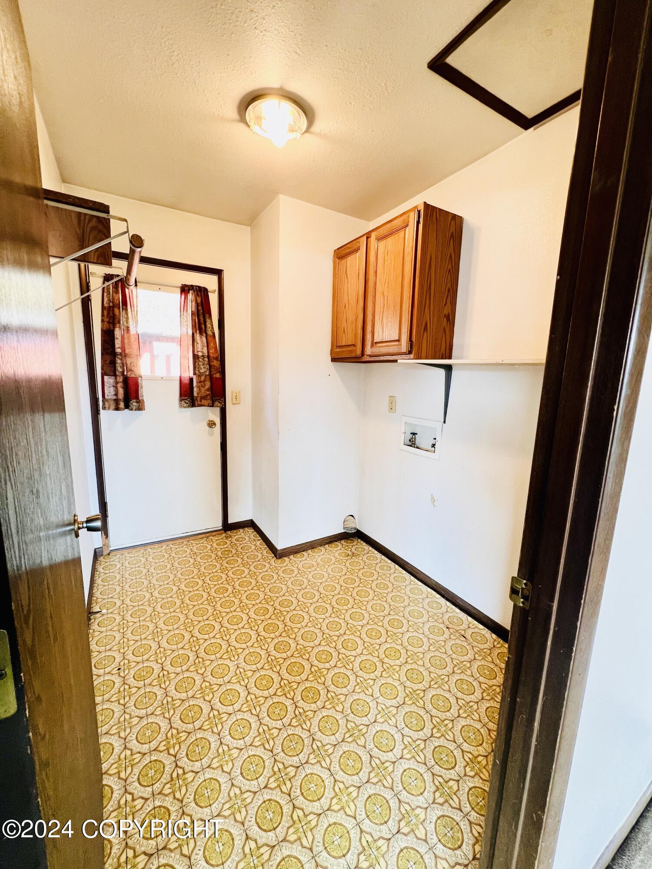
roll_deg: -1.8
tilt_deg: -10.1
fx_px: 326
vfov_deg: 106.2
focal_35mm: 13
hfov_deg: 89.9
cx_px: 326
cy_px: 434
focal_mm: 1.57
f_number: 1.8
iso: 125
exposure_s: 1/60
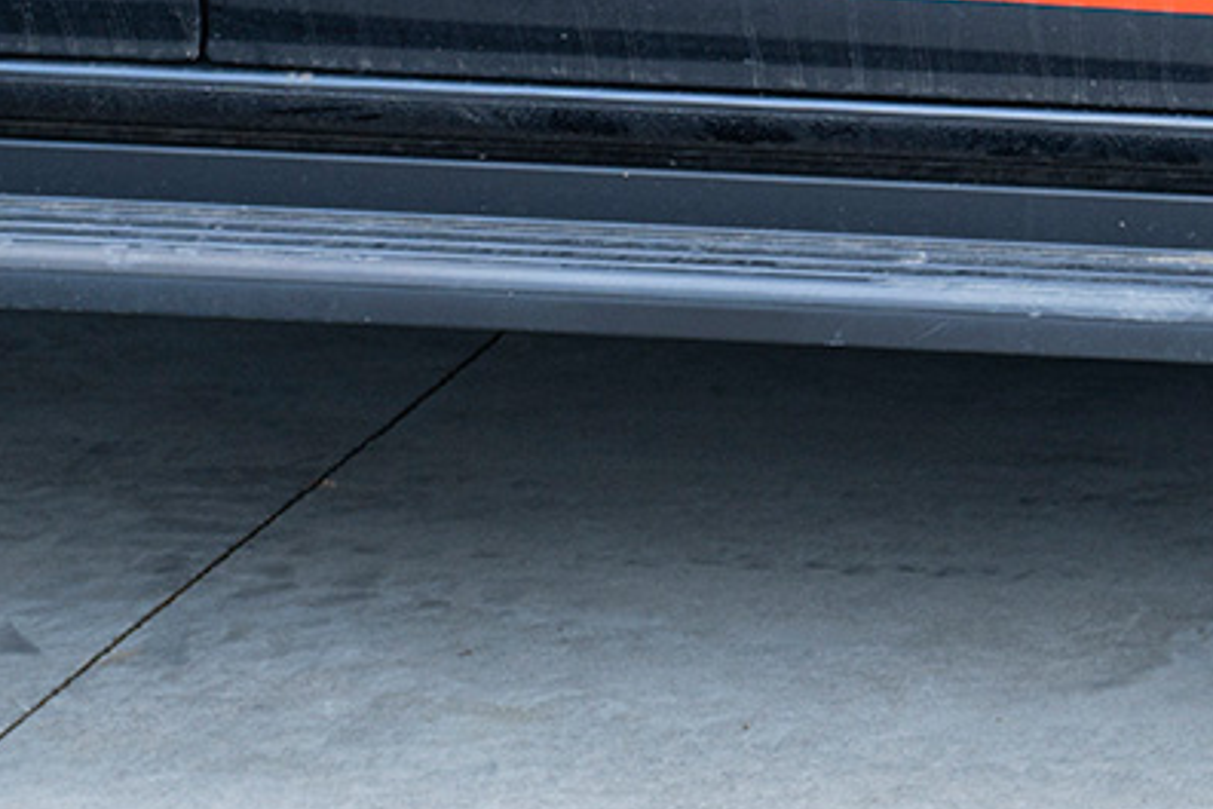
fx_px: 5054
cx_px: 1939
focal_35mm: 150
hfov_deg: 12.8
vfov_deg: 8.7
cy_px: -717
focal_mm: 33
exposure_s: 1/60
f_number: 4
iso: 125
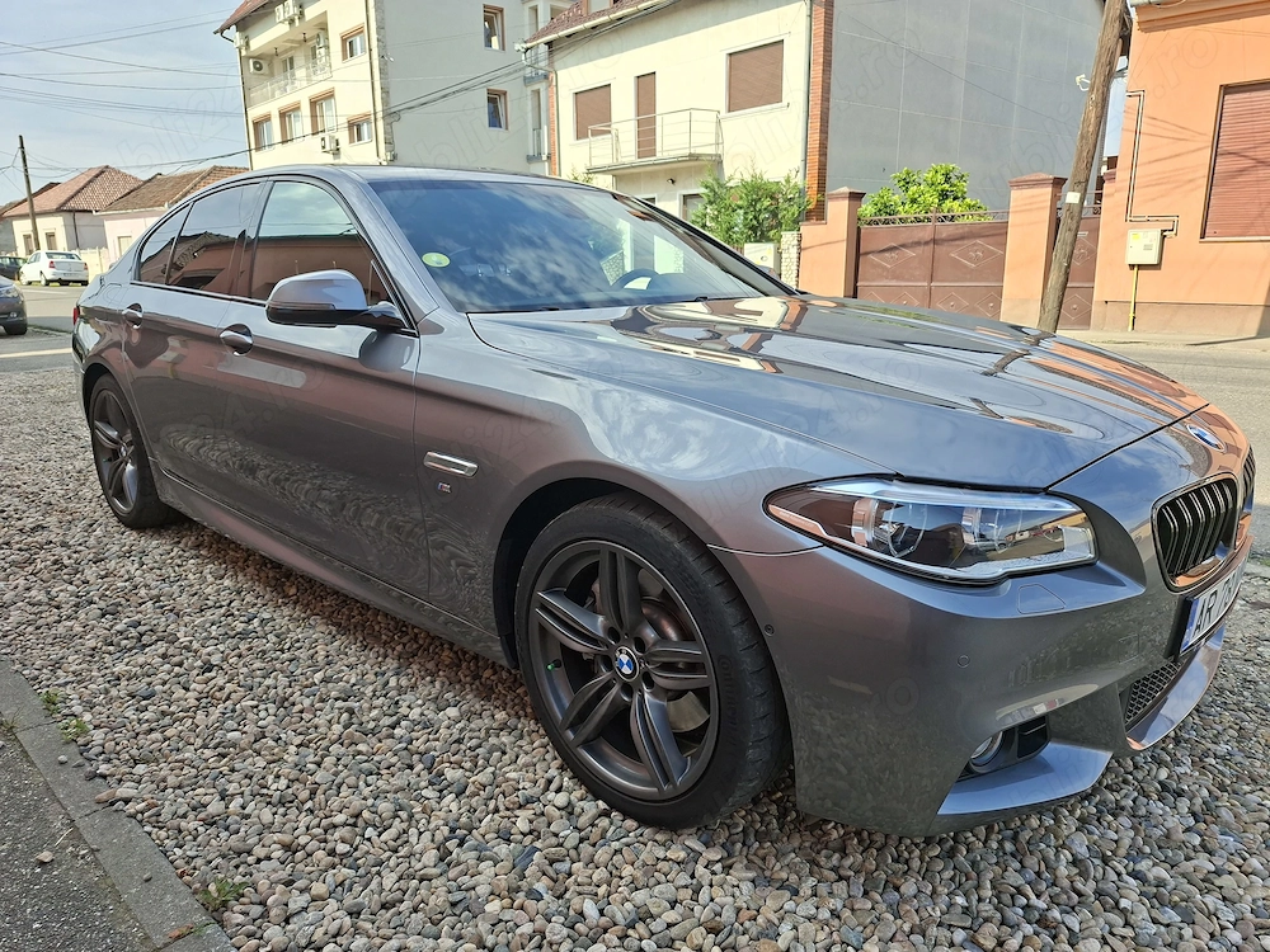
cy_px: 476
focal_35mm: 23
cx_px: 635
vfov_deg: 58.9
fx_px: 844
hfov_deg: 73.9
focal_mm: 5.54
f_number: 1.8
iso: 50
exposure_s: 1/1089
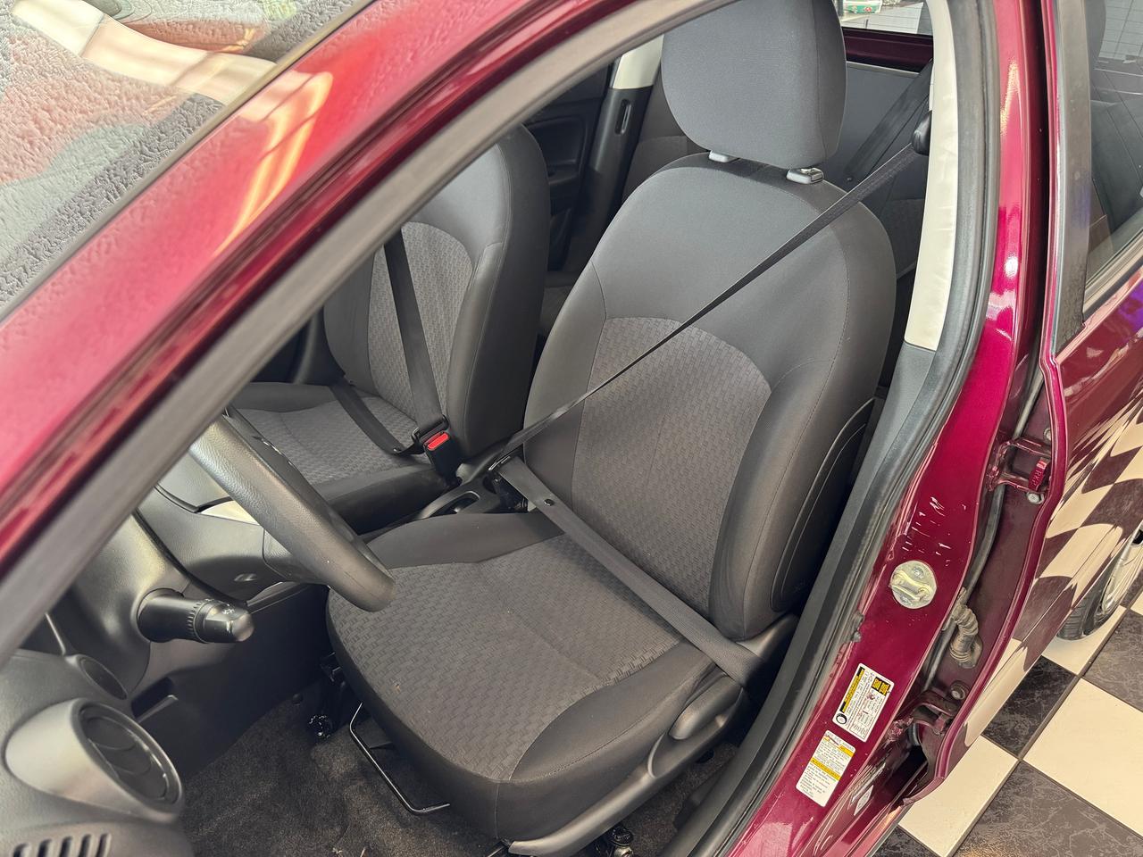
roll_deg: +0.3
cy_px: 428
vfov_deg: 56.8
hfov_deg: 71.6
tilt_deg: -32.7
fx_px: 792
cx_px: 572
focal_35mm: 24
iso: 400
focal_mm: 6.76
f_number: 1.78
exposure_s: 1/60
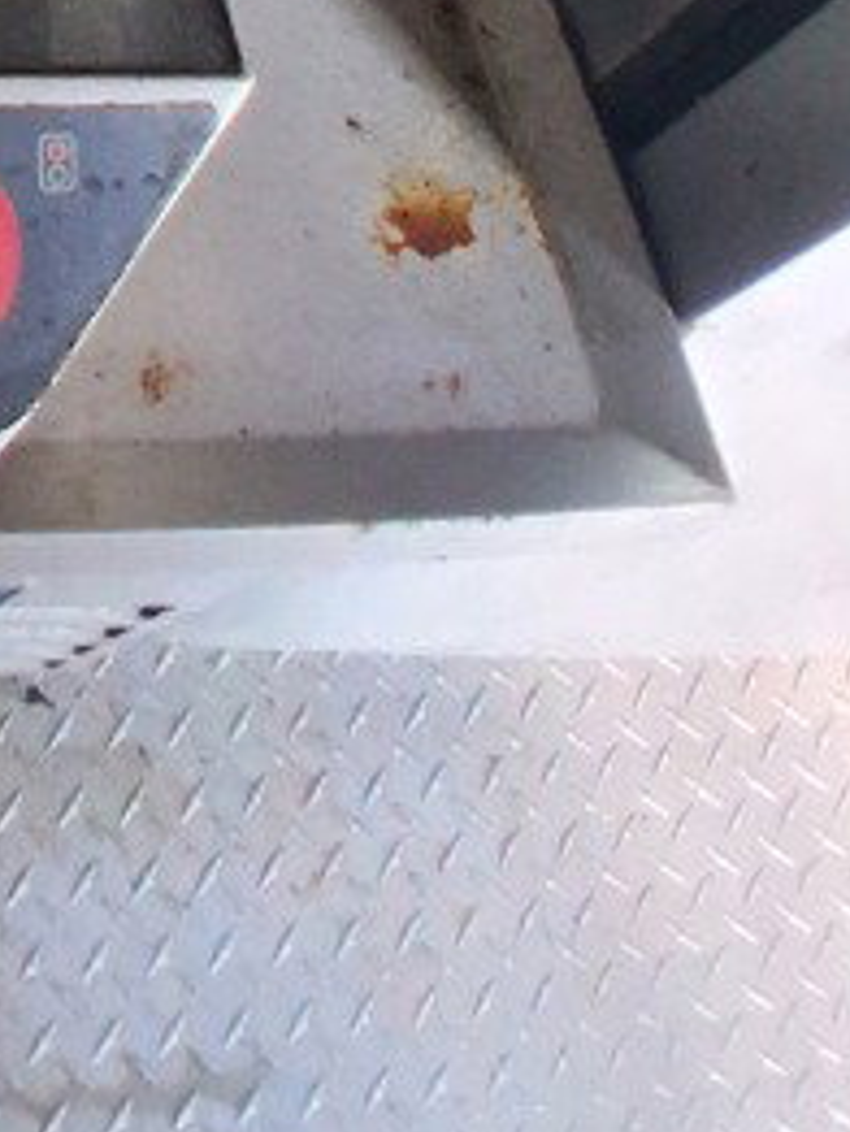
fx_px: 1734
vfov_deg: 27.4
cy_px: -484
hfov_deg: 22.3
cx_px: -451
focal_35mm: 53
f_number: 2.2
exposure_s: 1/50
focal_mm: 1.4
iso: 320
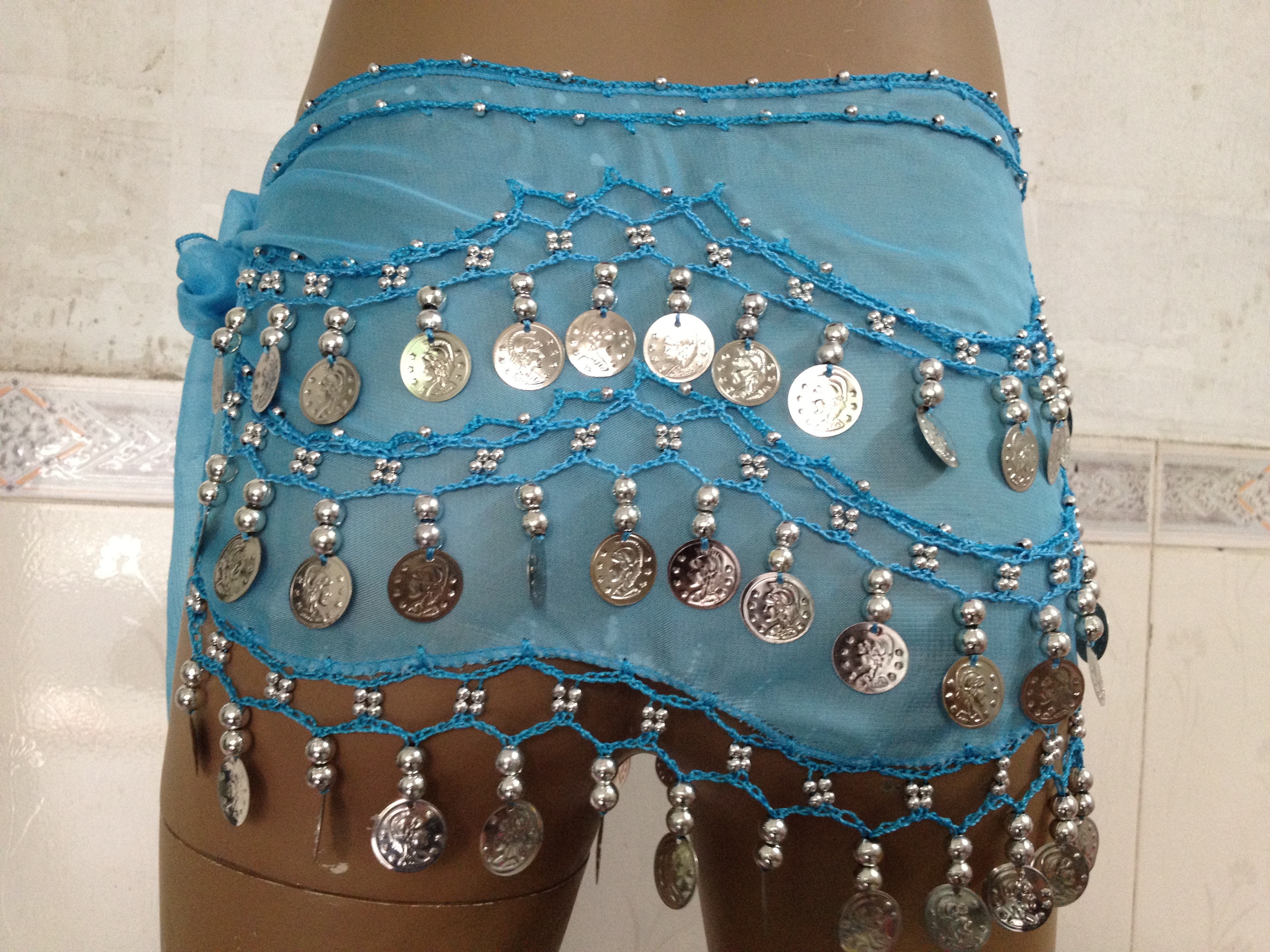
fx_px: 1284
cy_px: 476
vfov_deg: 40.7
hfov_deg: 52.6
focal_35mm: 35
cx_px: 635
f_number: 2.4
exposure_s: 1/20
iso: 200
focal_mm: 4.28
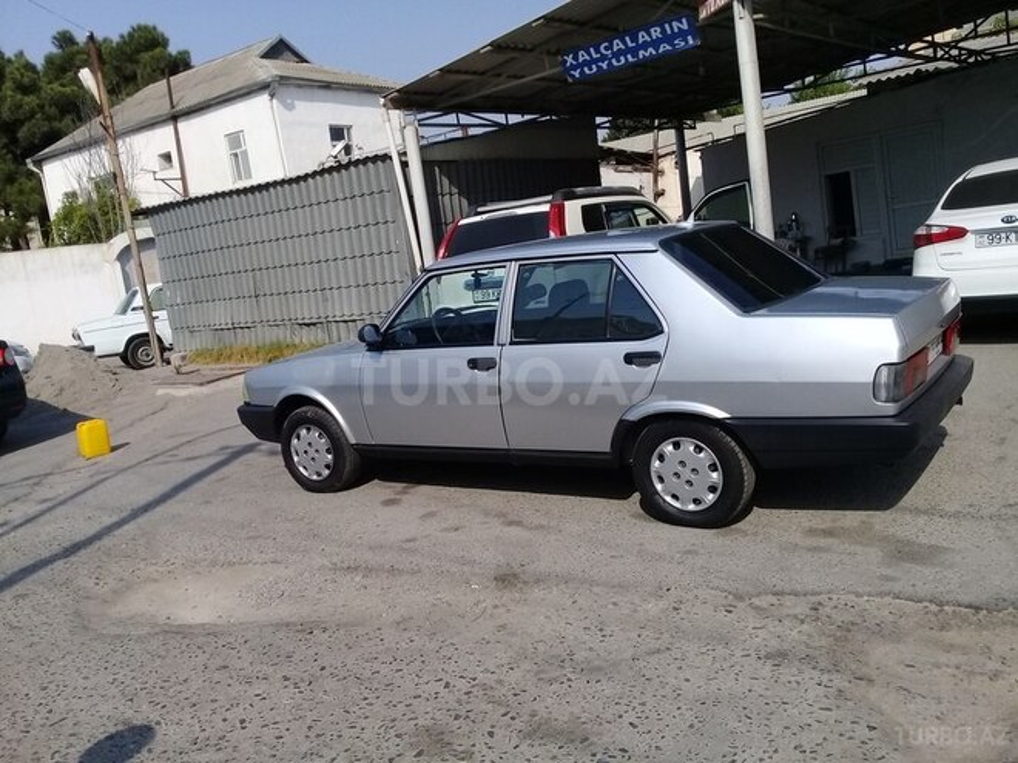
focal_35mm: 31
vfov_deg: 45.4
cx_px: 509
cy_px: 382
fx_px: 912
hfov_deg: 58.4
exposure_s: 1/1835
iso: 50
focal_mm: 3.3
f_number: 2.2
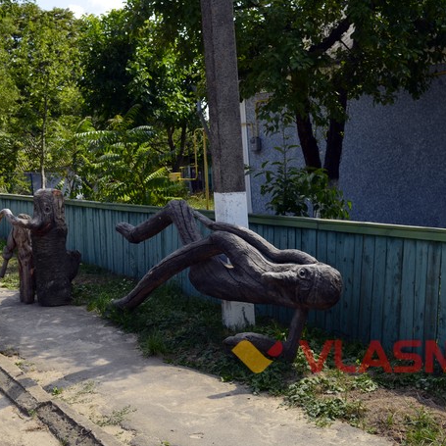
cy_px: 225
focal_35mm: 47
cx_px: 173
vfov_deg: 36.1
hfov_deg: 35.9
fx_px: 685
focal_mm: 24
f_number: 8
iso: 200
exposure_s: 1/250
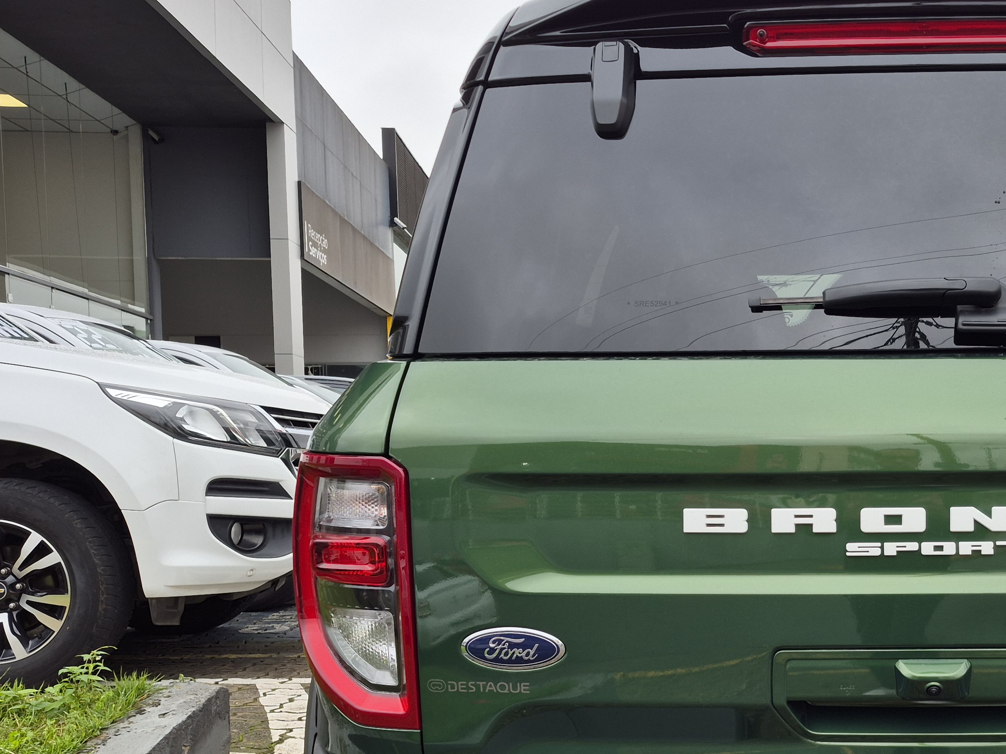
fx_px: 1221
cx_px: 865
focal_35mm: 42
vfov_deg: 34.0
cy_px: 505
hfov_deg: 41.9
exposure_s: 1/322
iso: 25
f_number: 1.8
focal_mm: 5.4
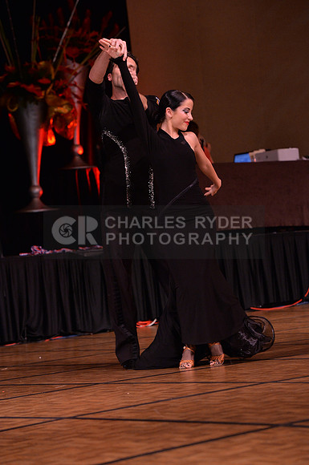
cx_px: 154
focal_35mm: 122
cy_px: 232
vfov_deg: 16.8
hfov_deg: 11.2
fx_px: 1575
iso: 2000
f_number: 5
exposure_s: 1/250
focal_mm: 122
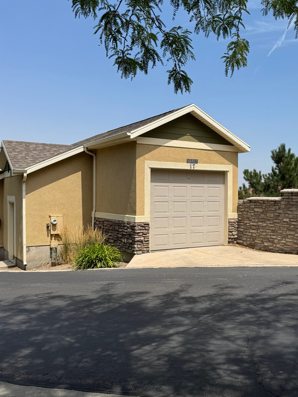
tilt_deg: -1.9
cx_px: 213
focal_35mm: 36
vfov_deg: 51.3
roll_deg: -1.0
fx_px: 413
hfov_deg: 38.9
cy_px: 206
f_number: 1.78
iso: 80
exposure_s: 1/4608
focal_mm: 6.76
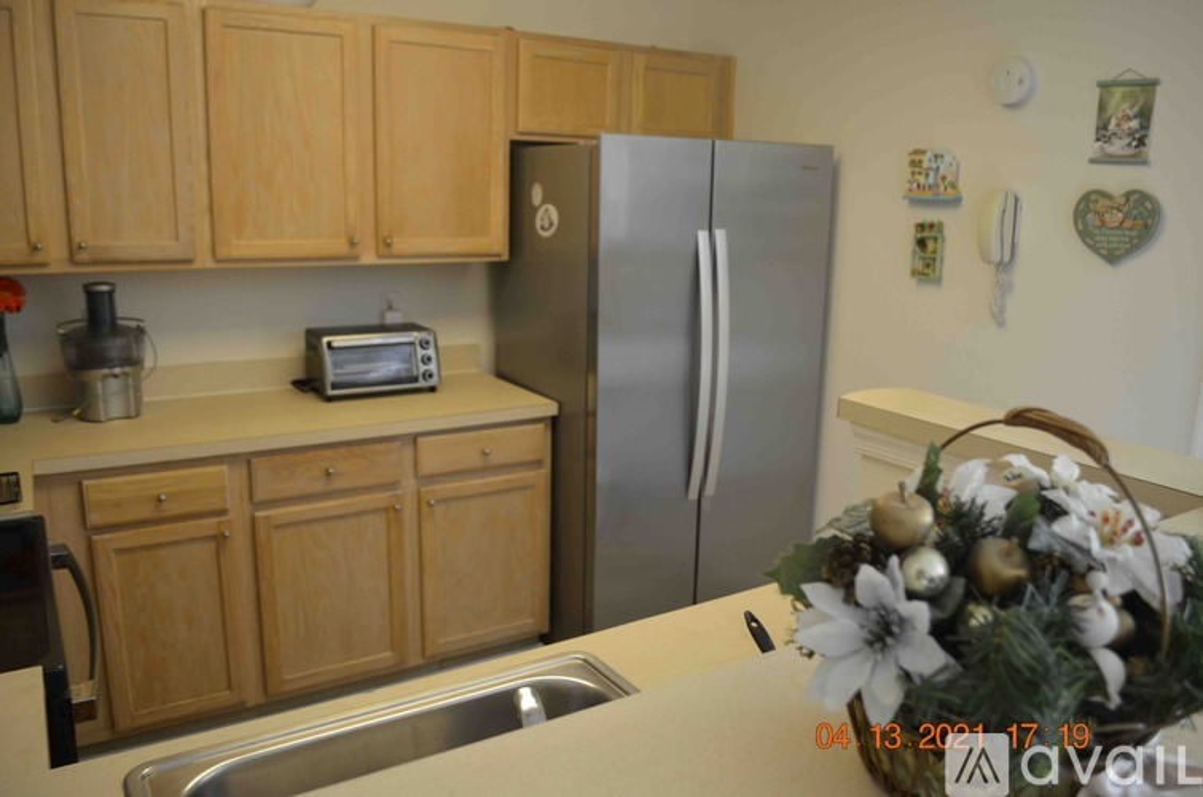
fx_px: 900
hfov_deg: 67.5
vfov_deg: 47.7
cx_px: 602
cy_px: 398
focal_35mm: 27
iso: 800
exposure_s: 1/60
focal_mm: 18
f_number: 4
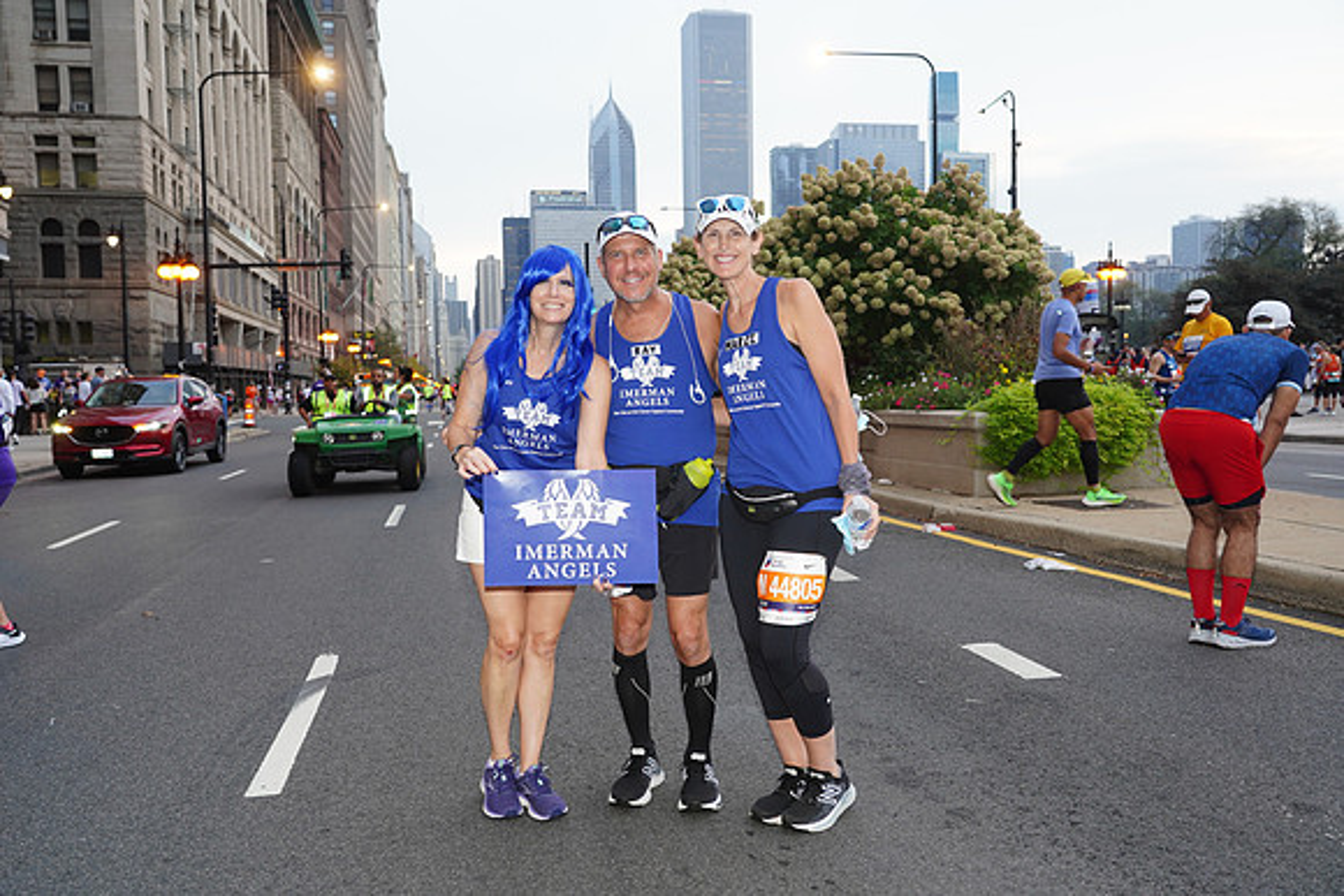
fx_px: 1120
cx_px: 672
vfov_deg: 43.6
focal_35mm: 30
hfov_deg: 61.9
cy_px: 448
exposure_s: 1/80
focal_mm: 30
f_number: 4.5
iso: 500
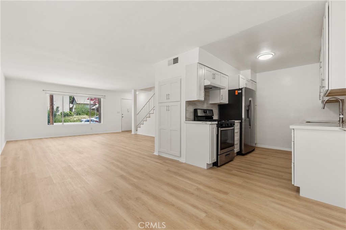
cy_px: 115
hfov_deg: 100.4
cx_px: 173
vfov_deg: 77.3
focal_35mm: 15
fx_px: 144
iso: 400
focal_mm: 10
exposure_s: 1/30
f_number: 8
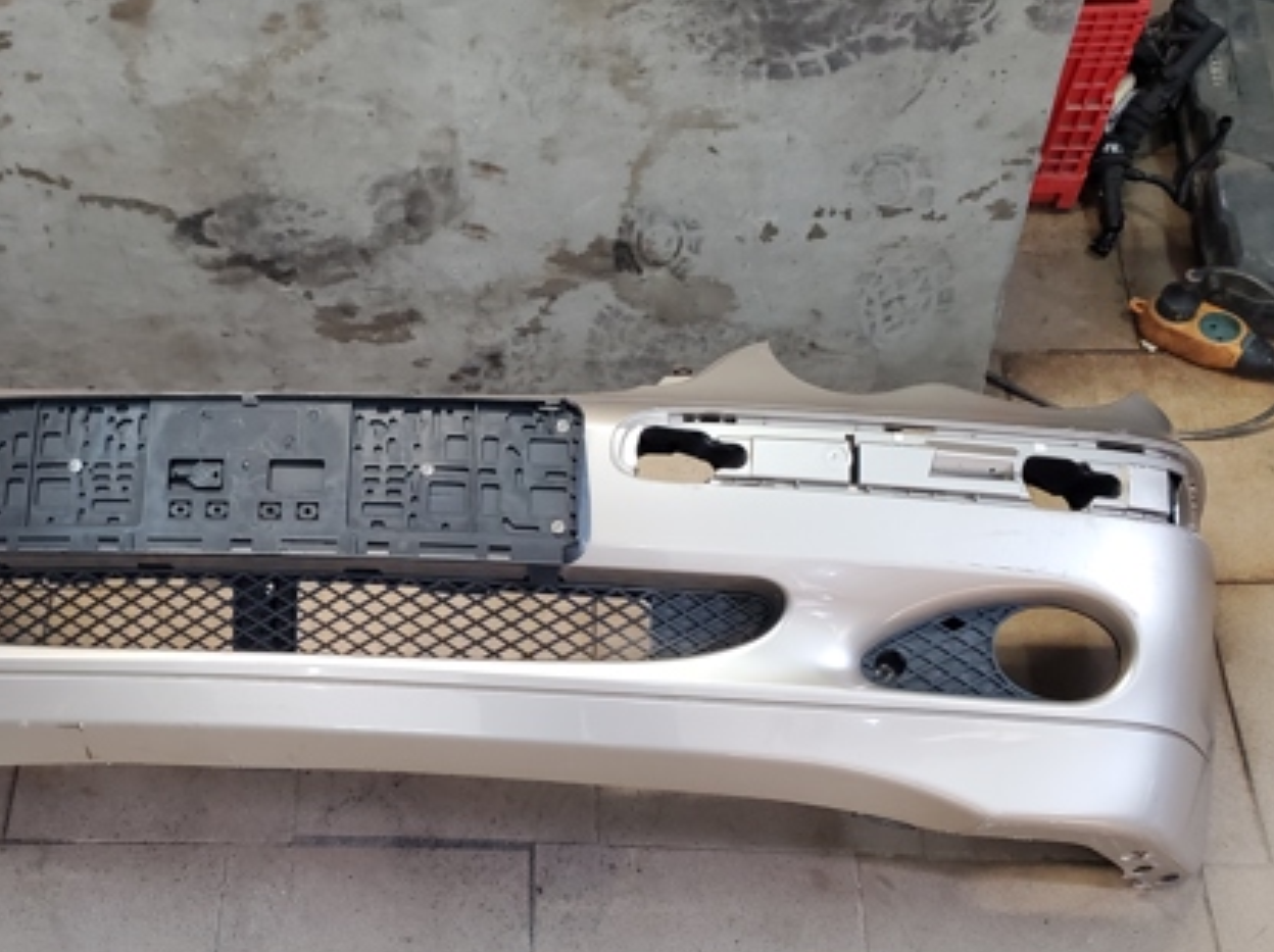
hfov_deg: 45.6
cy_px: 556
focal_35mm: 40
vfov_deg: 35.8
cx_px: 355
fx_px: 1470
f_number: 2.4
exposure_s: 1/40
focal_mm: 4.3
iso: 200
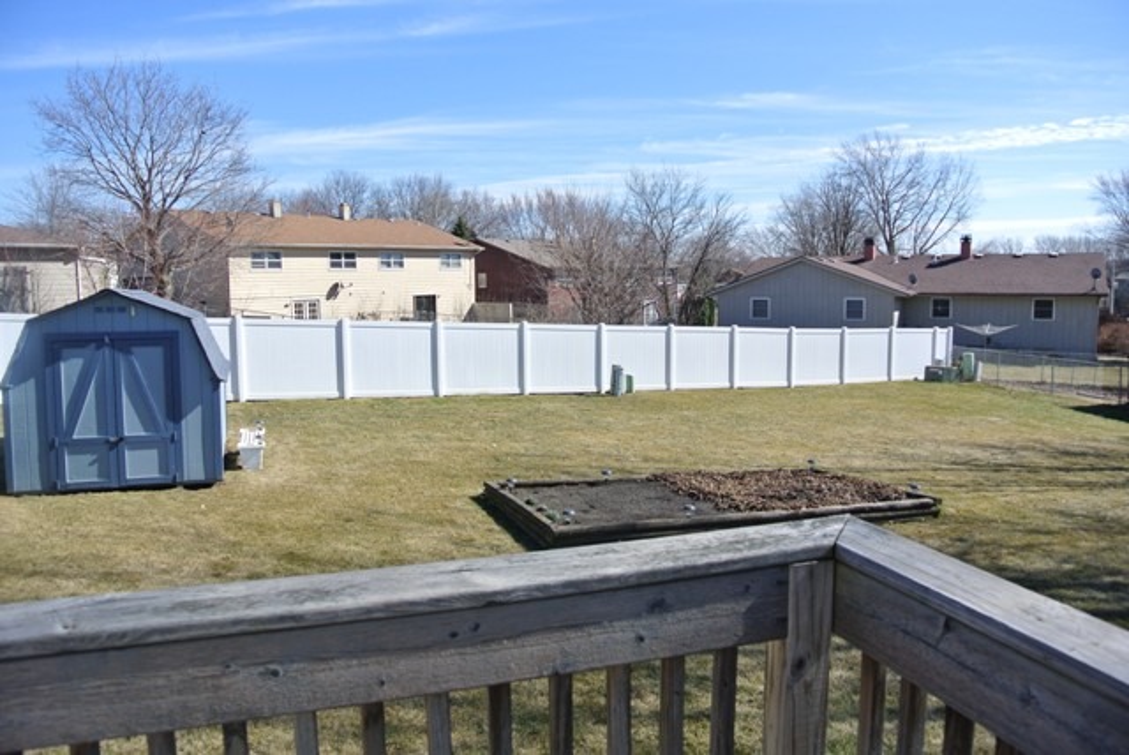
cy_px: 378
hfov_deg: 67.3
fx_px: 847
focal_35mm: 27
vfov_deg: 48.0
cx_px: 564
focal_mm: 10
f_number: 4.5
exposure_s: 1/640
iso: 100
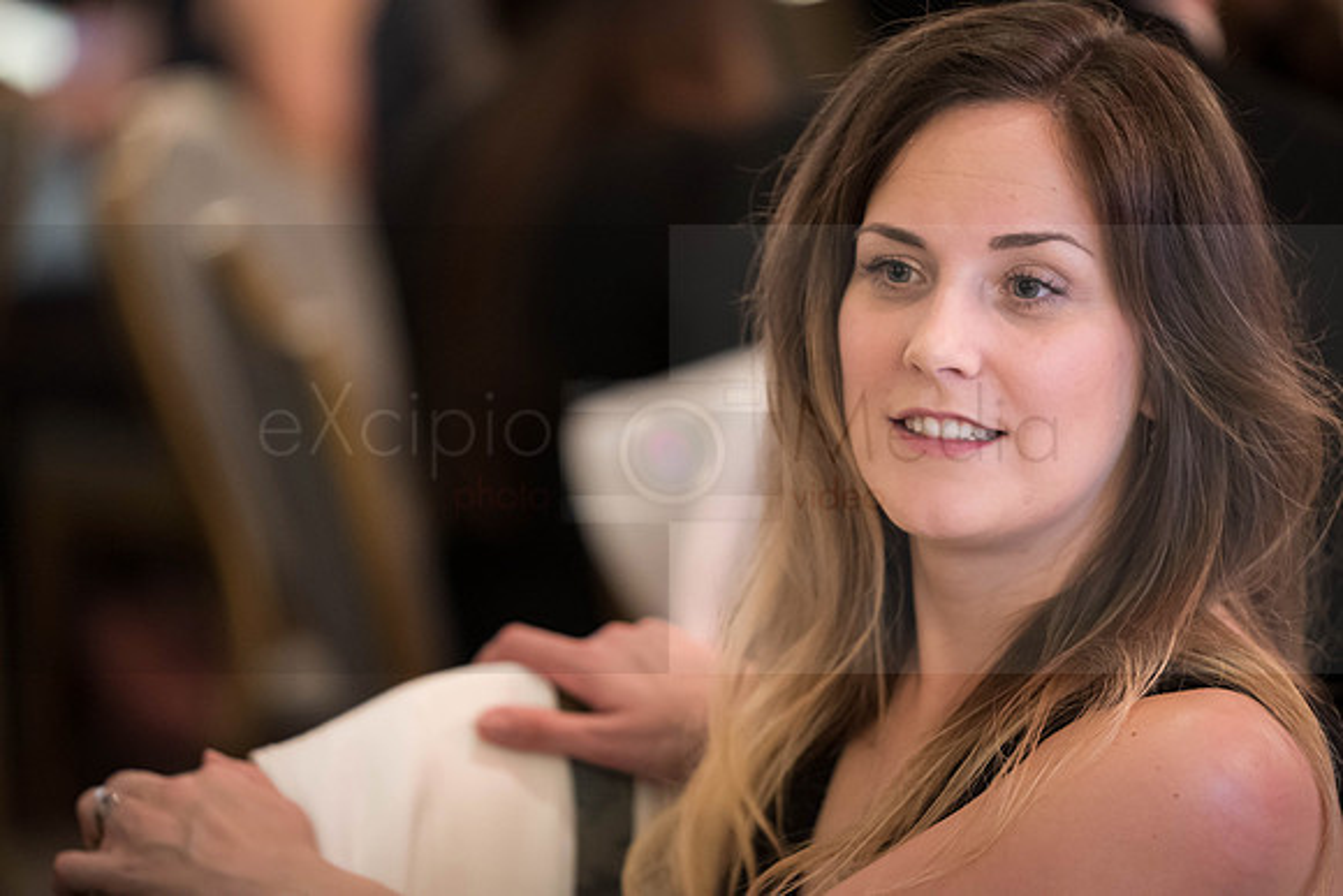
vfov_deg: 6.9
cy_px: 448
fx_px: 7463
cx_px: 672
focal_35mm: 200
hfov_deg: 10.3
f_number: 2.8
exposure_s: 1/60
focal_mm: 200
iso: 6400
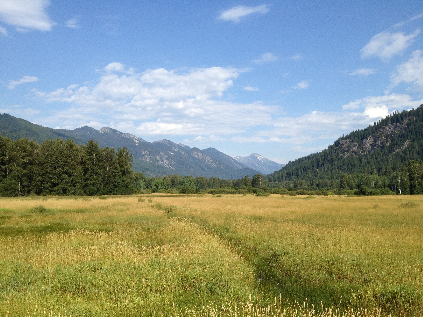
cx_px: 212
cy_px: 158
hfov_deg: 52.6
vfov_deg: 40.7
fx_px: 428
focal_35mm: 35
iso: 64
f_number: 2.4
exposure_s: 1/1783
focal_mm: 4.28
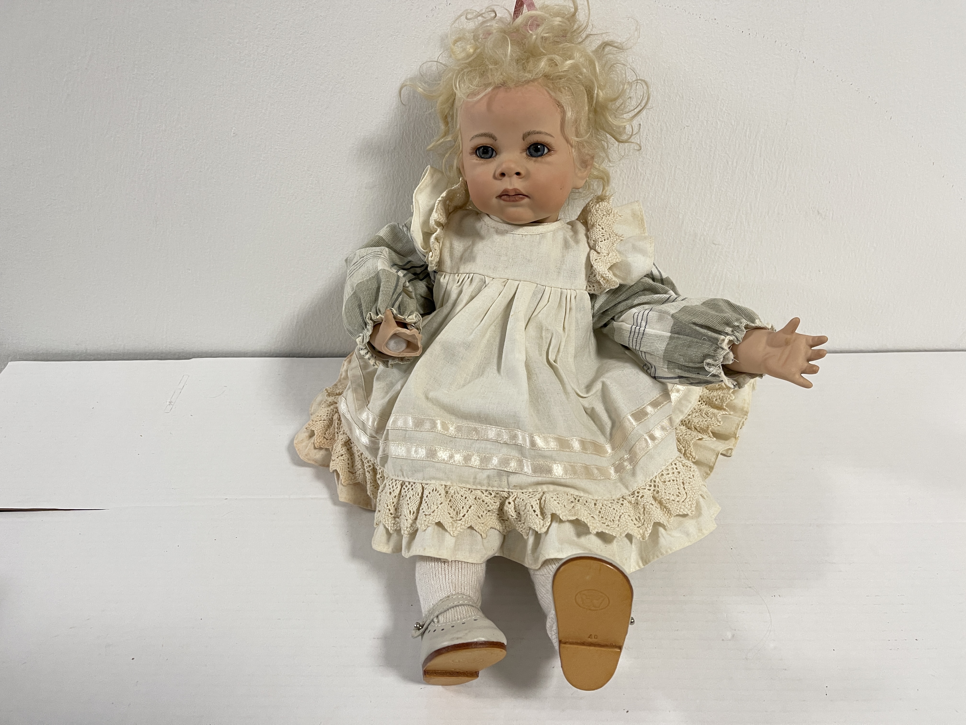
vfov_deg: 54.9
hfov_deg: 69.4
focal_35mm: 25
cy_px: 362
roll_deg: +1.4
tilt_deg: -32.1
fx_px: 698
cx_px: 483
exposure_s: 1/50
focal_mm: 5.1
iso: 100
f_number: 1.6
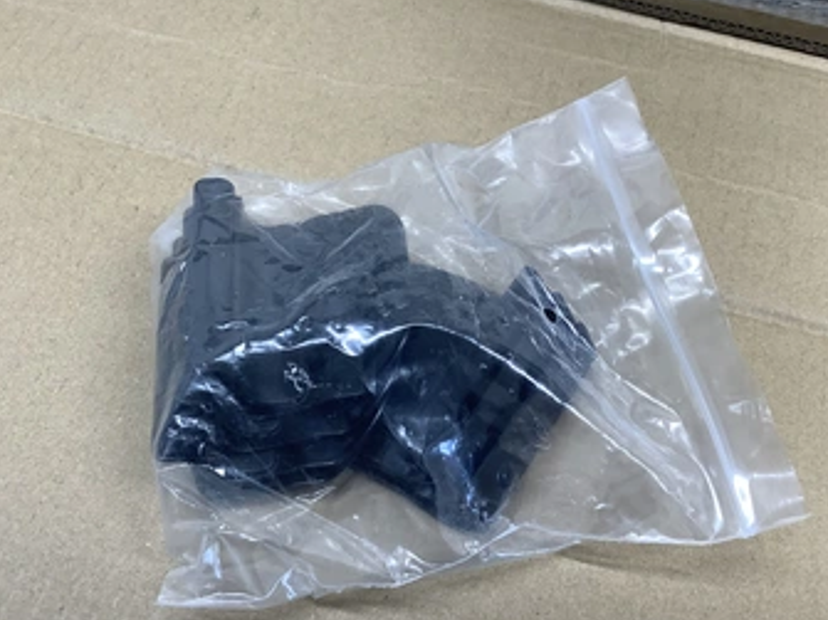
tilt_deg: -59.8
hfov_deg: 50.2
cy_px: 351
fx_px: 885
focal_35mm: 37
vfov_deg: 38.6
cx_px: 423
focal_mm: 3.3
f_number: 2.4
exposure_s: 1/60
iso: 64
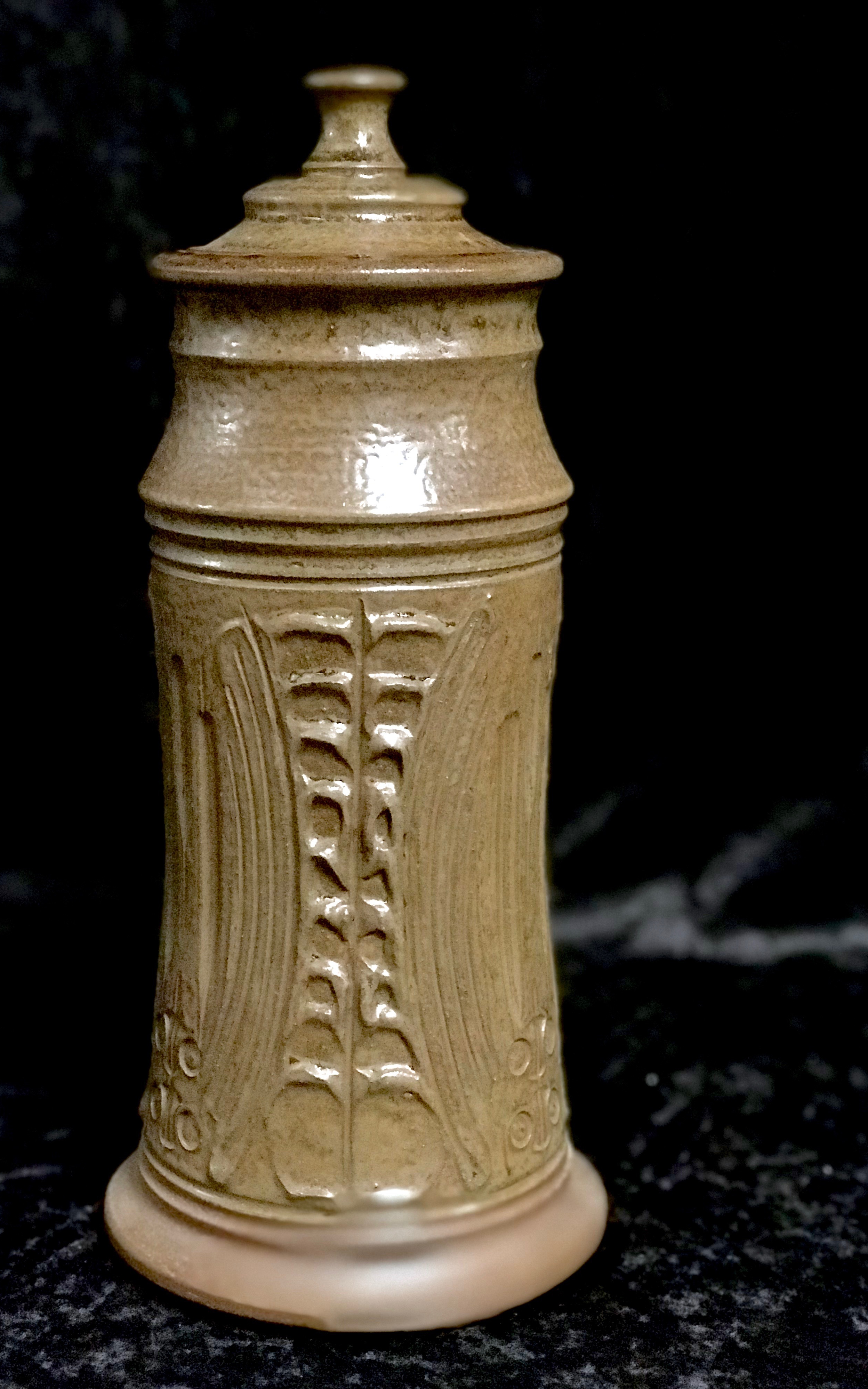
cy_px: 696
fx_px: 2309
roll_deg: +0.8
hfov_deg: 21.3
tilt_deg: -13.2
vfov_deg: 33.5
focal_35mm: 61
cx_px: 367
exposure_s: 1/60
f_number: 2.8
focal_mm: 6.6
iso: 1250
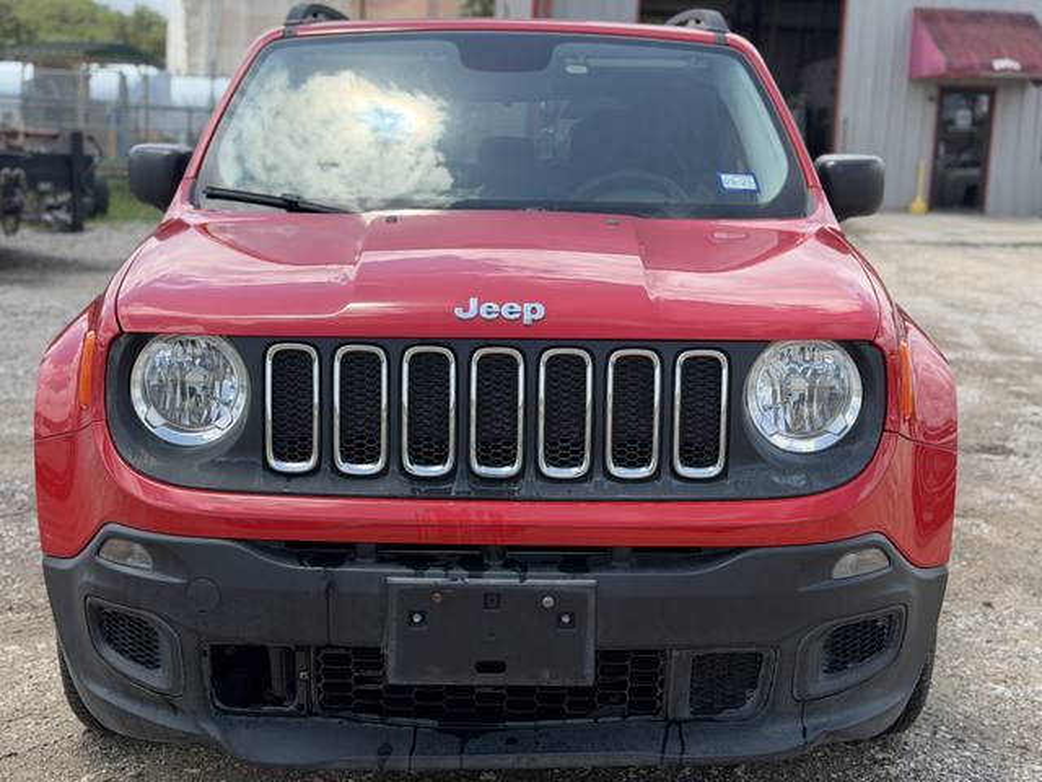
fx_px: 1445
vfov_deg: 30.3
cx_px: 521
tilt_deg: -7.3
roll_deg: -1.2
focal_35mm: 48
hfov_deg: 39.7
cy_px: 391
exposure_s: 1/2494
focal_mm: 6.76
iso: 64
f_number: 1.78
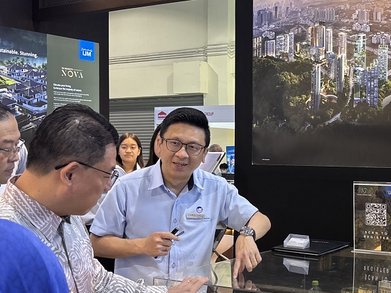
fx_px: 644
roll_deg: -1.0
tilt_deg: -1.7
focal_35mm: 57
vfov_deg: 25.7
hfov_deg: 33.0
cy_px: 155
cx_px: 301
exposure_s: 1/57
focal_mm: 5.96
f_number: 1.6
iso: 160
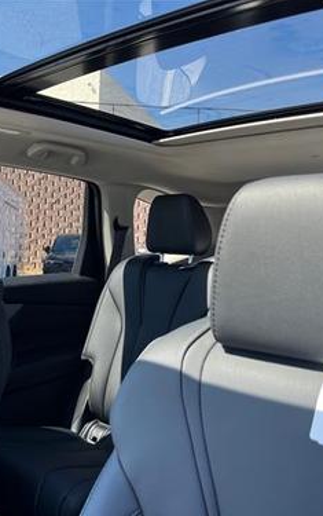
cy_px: 259
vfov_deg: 52.7
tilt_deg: +3.3
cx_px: 95
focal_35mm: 37
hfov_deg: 34.0
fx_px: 520
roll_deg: -2.3
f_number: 1.6
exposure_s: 1/121
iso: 80
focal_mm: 5.1
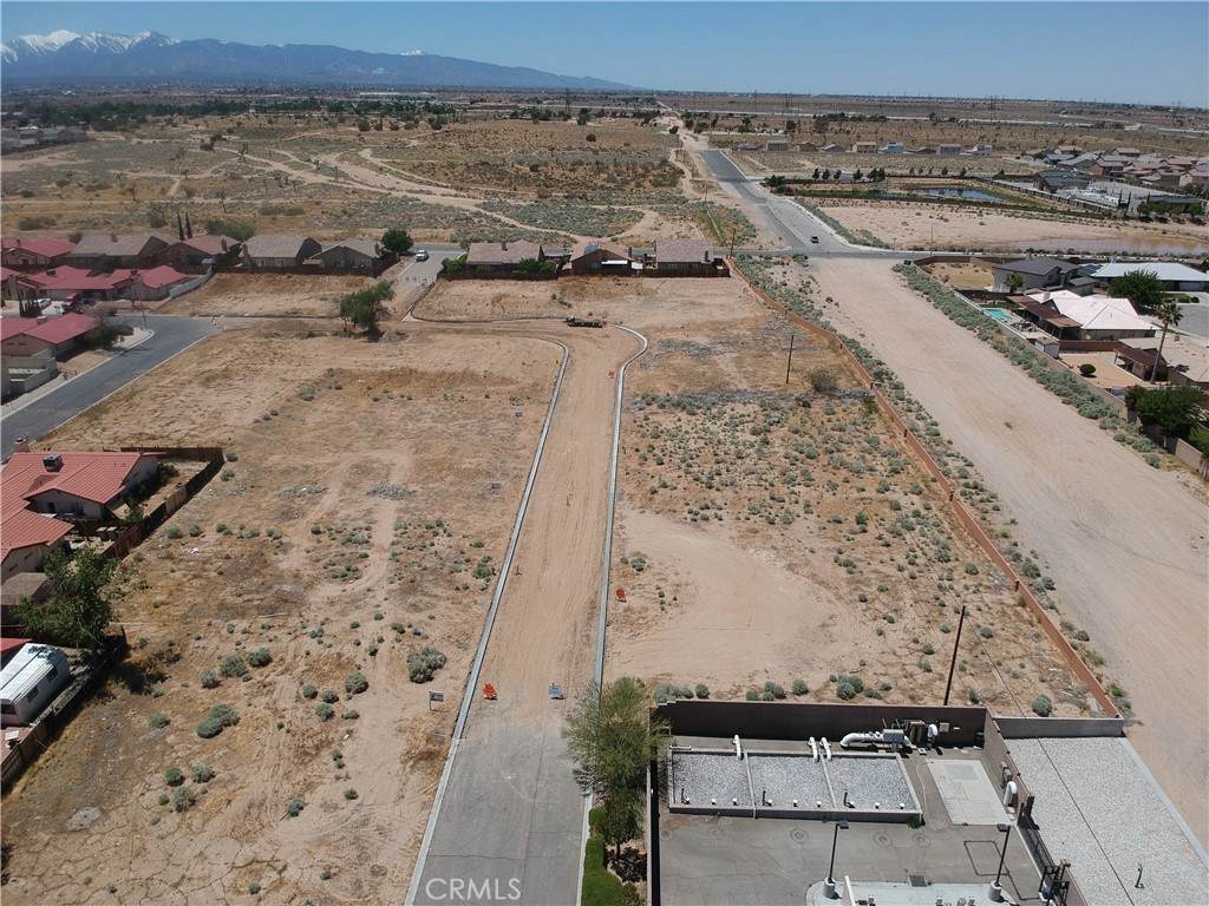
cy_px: 453
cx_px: 604
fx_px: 873
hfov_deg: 69.4
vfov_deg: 54.9
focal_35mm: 25
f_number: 2.6
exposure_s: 1/2000
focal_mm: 4.49
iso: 101
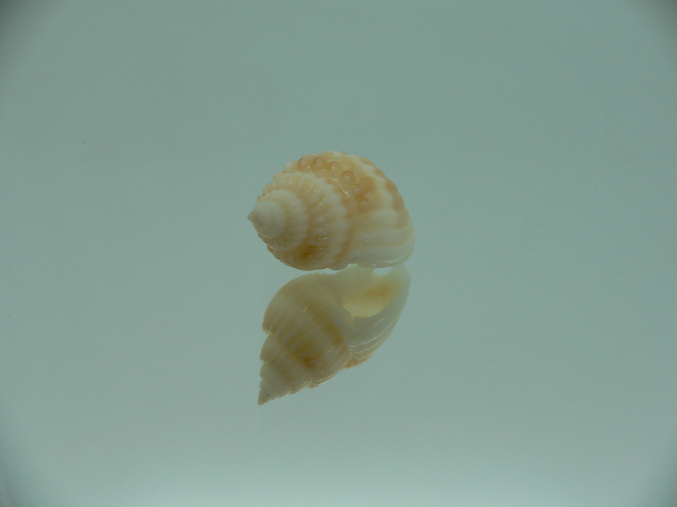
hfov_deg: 52.6
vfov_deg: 40.7
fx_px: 685
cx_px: 338
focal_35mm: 35
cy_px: 254
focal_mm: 4.6
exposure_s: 1/60
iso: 80
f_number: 2.8
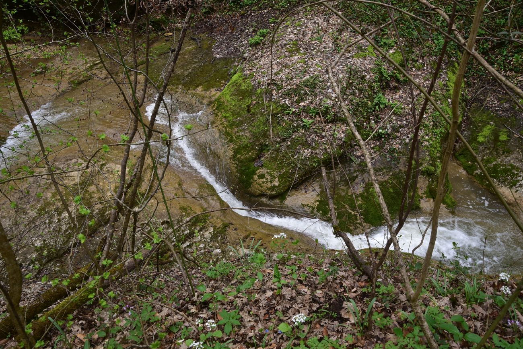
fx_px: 726
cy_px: 174
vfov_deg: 27.0
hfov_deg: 39.6
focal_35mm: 50
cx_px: 262
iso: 500
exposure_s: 1/125
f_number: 11
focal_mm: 50
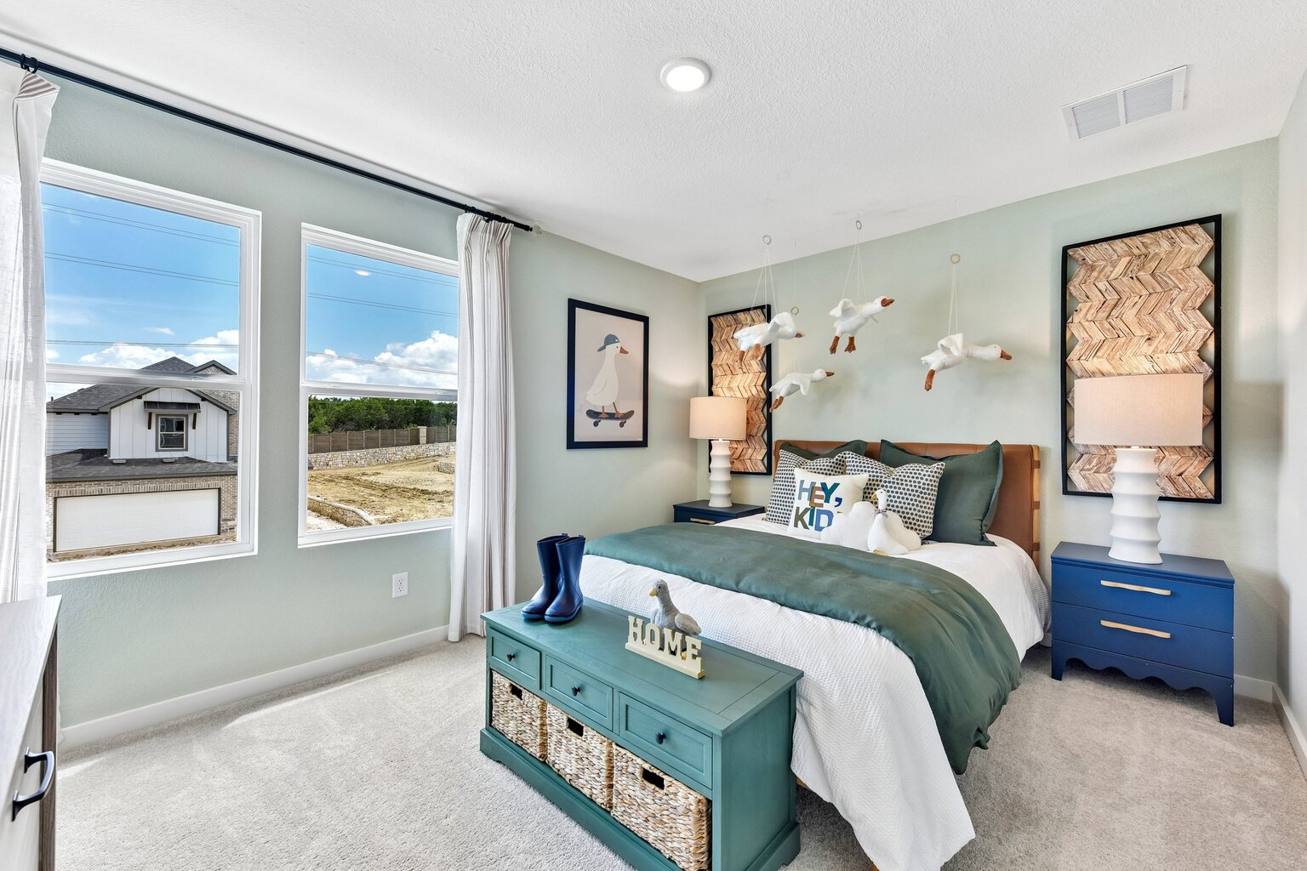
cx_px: 654
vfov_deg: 81.2
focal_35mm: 14
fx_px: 508
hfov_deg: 104.3
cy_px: 436
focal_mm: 14
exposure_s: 1/25
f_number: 8
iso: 100
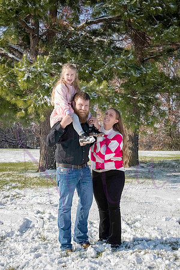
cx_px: 90
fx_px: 472
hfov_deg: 21.6
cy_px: 135
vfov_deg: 31.9
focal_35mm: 63
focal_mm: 42
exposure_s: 1/2000
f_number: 6.3
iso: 800
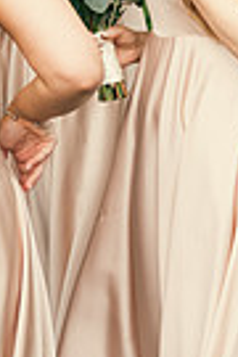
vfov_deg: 10.5
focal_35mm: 194
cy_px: 20
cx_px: 701
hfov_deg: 6.5
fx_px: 1924
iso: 100
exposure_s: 1/320
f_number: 3.5
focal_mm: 45
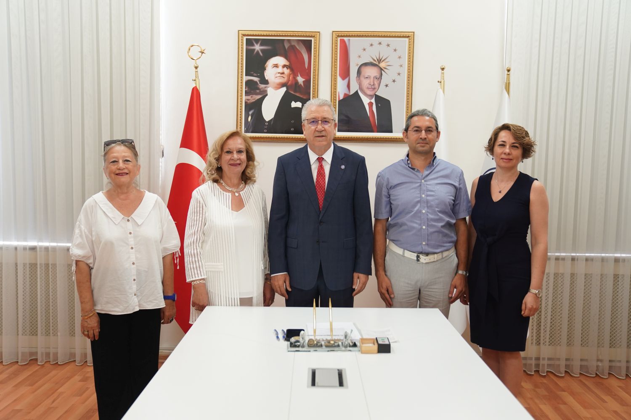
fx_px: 613
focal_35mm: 35
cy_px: 210
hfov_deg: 54.4
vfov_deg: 37.9
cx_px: 316
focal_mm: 35
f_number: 3.2
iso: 1600
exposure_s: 1/125
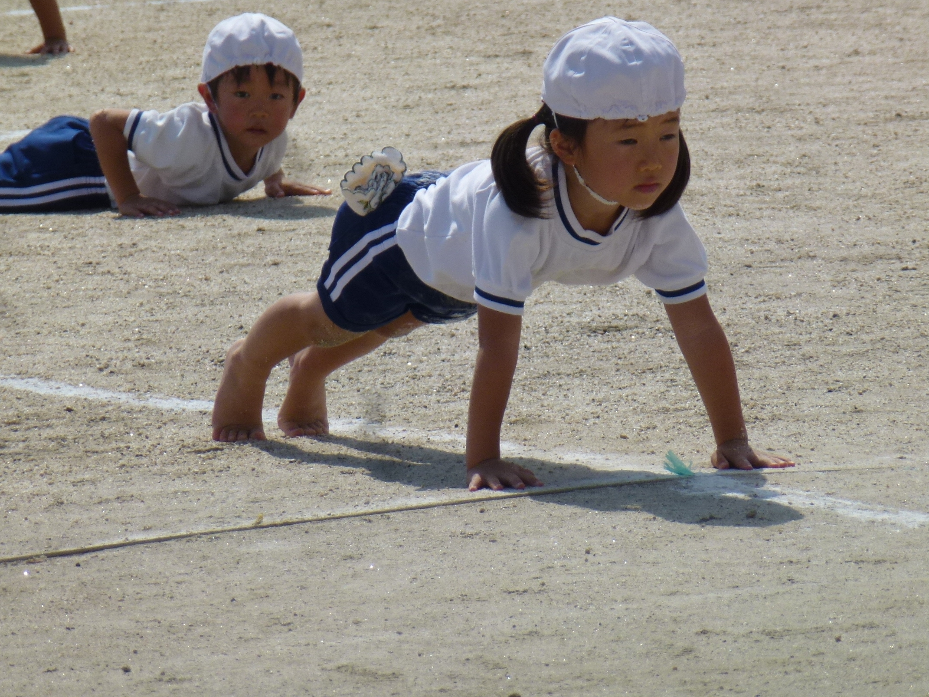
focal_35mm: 459
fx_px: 12317
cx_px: 466
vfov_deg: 3.2
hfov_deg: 4.3
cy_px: 357
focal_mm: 68.8
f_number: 5.9
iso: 100
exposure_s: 1/1000
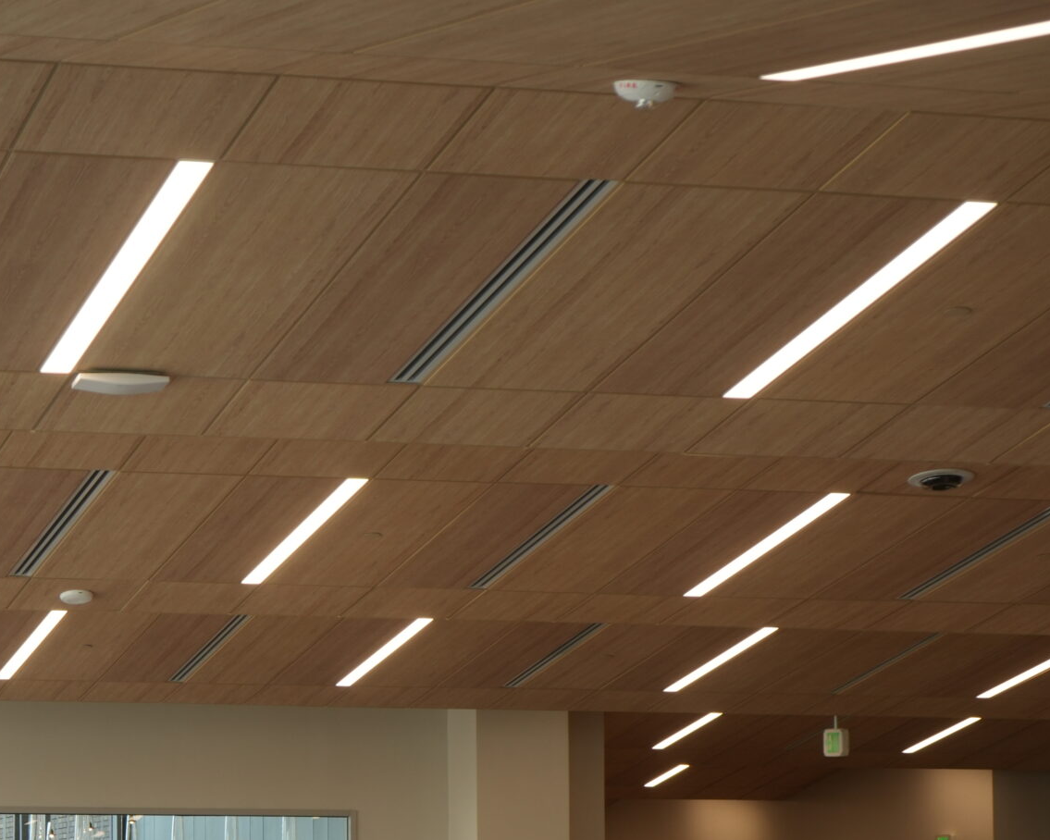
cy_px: 738
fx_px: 3356
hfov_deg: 17.4
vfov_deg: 14.1
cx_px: 17
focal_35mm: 108
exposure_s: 1/160
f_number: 4.5
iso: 250
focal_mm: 51
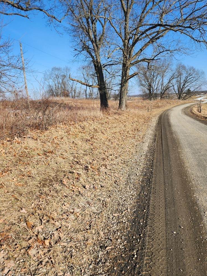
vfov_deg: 71.6
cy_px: 140
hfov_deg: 56.8
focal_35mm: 24
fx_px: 191
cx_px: 105
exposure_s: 1/1163
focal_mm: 5.4
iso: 20
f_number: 1.8
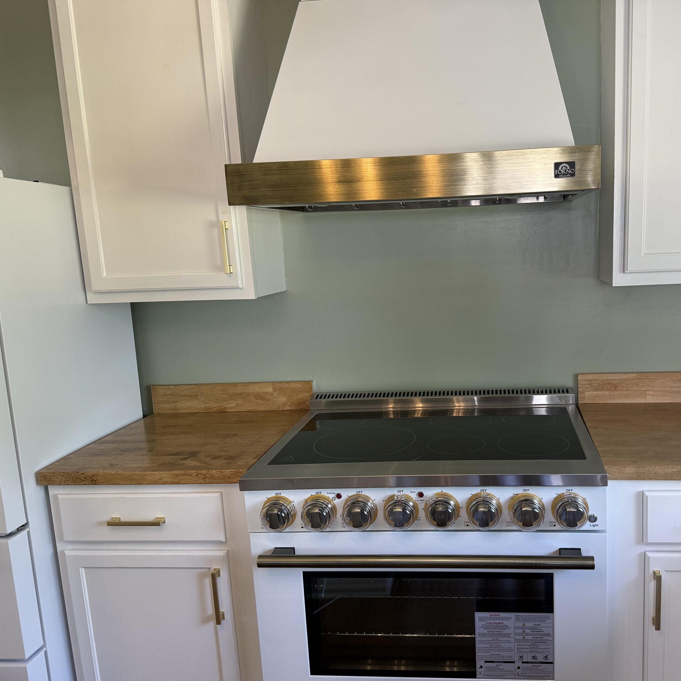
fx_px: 645
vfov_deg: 55.6
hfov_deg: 54.8
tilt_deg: -9.8
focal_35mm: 29
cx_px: 440
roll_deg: +2.2
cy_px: 348
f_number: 1.78
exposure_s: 1/120
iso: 125
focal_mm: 6.76
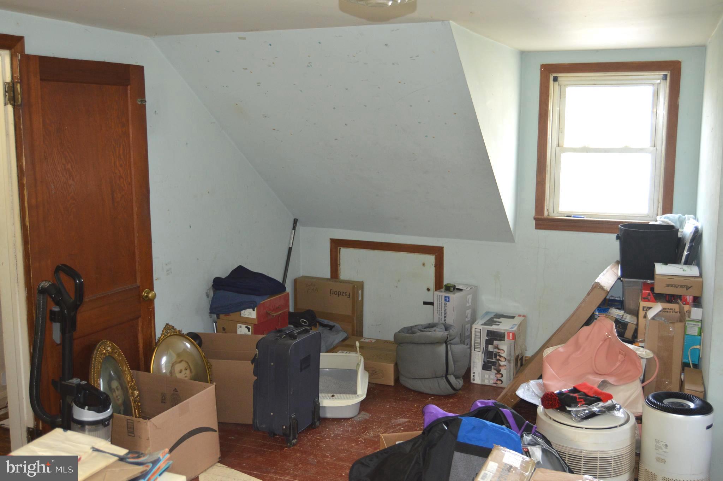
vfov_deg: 36.8
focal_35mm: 36
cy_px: 240
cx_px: 362
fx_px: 722
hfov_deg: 53.2
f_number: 3.8
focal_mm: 24
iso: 720
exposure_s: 1/60
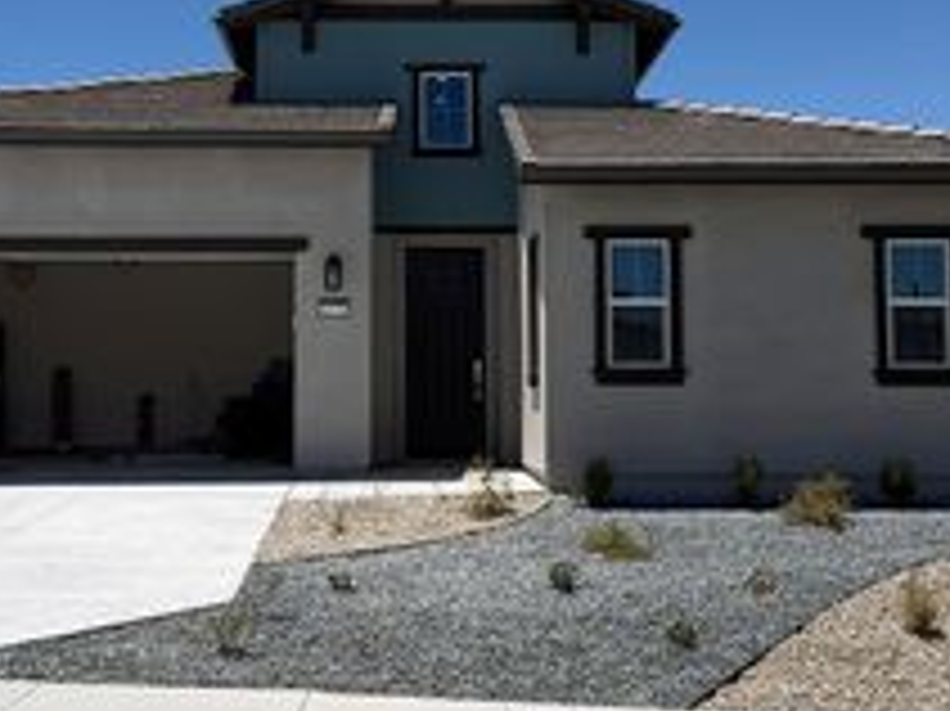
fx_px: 1563
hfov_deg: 33.8
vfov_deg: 25.5
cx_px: 441
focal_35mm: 57
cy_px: 254
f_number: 1.78
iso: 80
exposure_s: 1/7353
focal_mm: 6.76
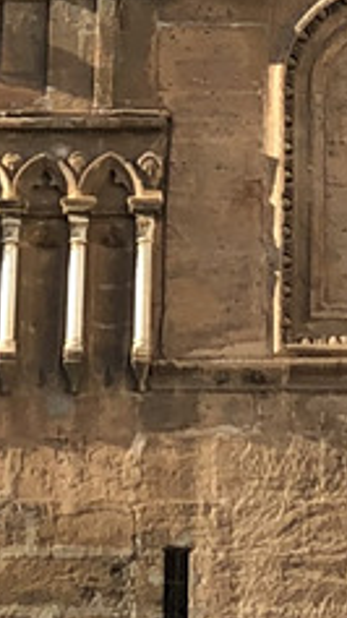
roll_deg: +1.1
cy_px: -516
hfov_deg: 5.9
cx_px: 381
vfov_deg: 9.9
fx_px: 3376
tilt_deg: +26.2
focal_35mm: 206
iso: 20
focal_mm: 4
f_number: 1.8
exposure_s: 1/857
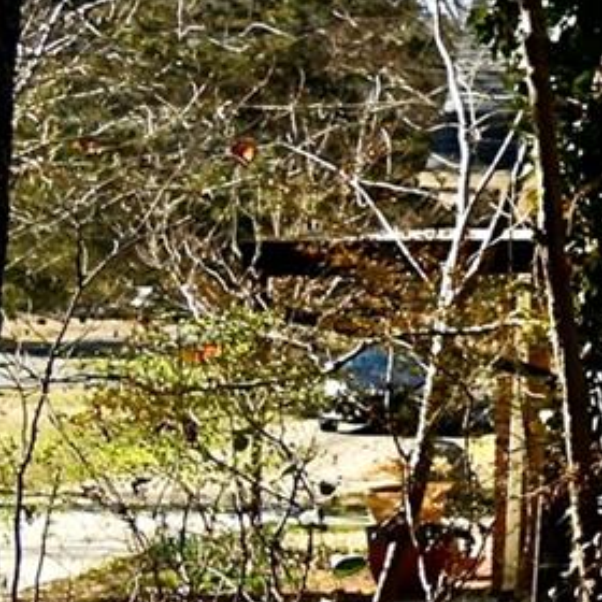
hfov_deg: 8.7
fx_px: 2932
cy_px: 144
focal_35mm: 149
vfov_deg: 11.7
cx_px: 2027
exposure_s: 1/250
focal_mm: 24
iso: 140
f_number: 5.6
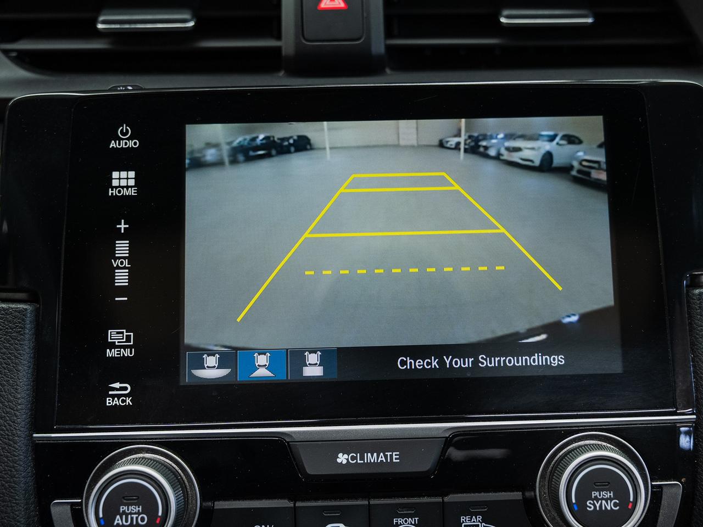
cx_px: 401
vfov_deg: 36.6
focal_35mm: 39
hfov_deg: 47.5
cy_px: 228
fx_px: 797
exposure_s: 1/40
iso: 640
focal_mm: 32
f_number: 3.5
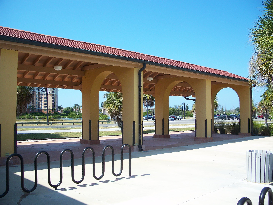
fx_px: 292
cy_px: 102
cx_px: 136
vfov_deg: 38.7
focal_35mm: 37
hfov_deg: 50.1
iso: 64
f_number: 2.8
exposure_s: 1/640
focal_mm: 7.8
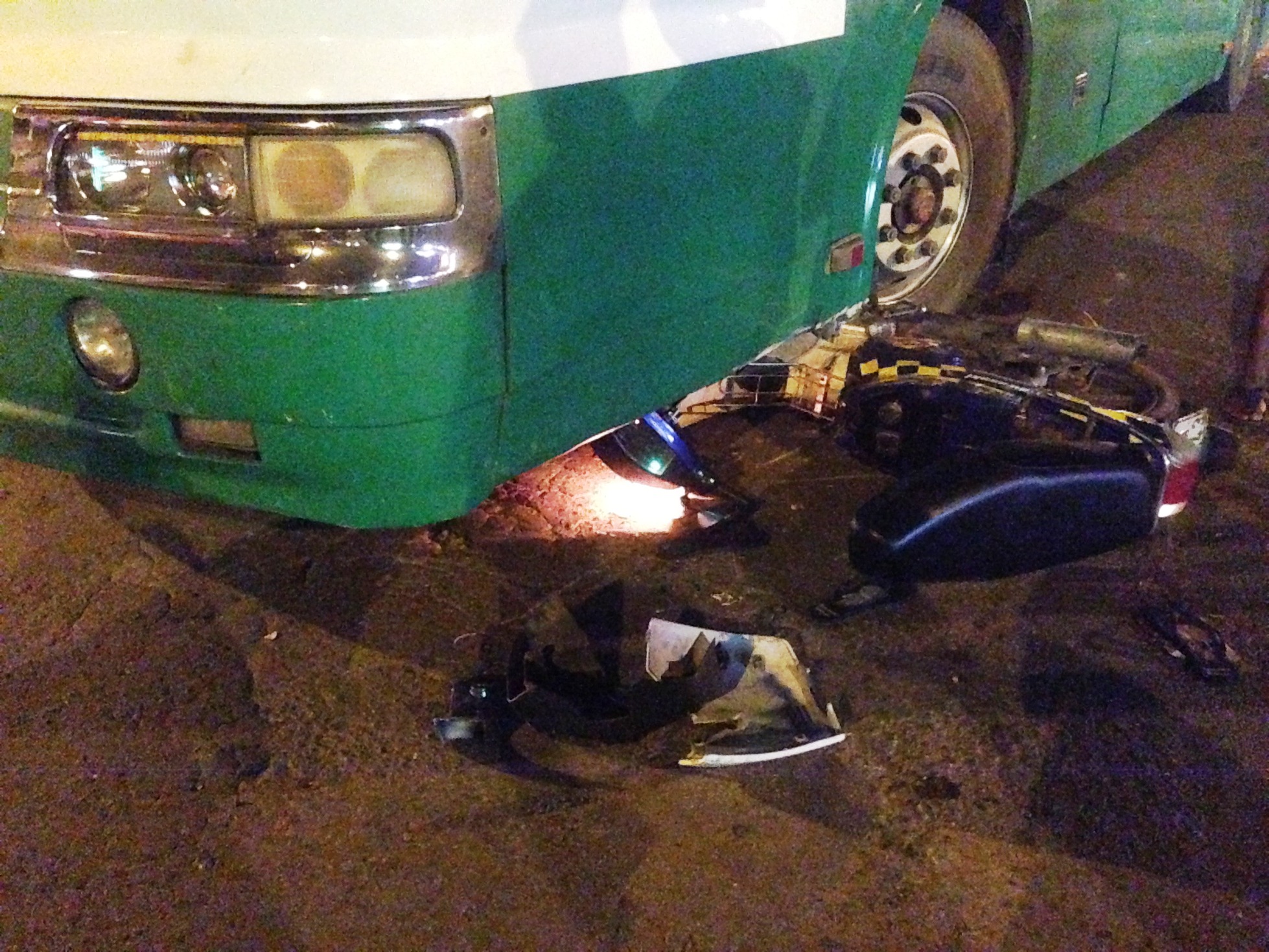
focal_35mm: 33
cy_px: 476
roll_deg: +0.2
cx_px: 634
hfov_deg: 55.3
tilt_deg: -23.6
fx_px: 1210
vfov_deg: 43.0
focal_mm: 4.12
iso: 2500
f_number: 2.4
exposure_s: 1/15
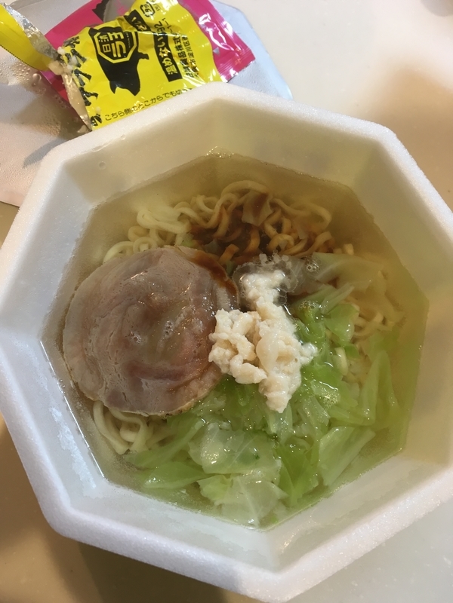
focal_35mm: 29
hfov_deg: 48.2
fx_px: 506
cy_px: 302
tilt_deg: -70.6
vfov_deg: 61.7
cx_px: 226
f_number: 2.2
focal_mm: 4.15
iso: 64
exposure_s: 1/30
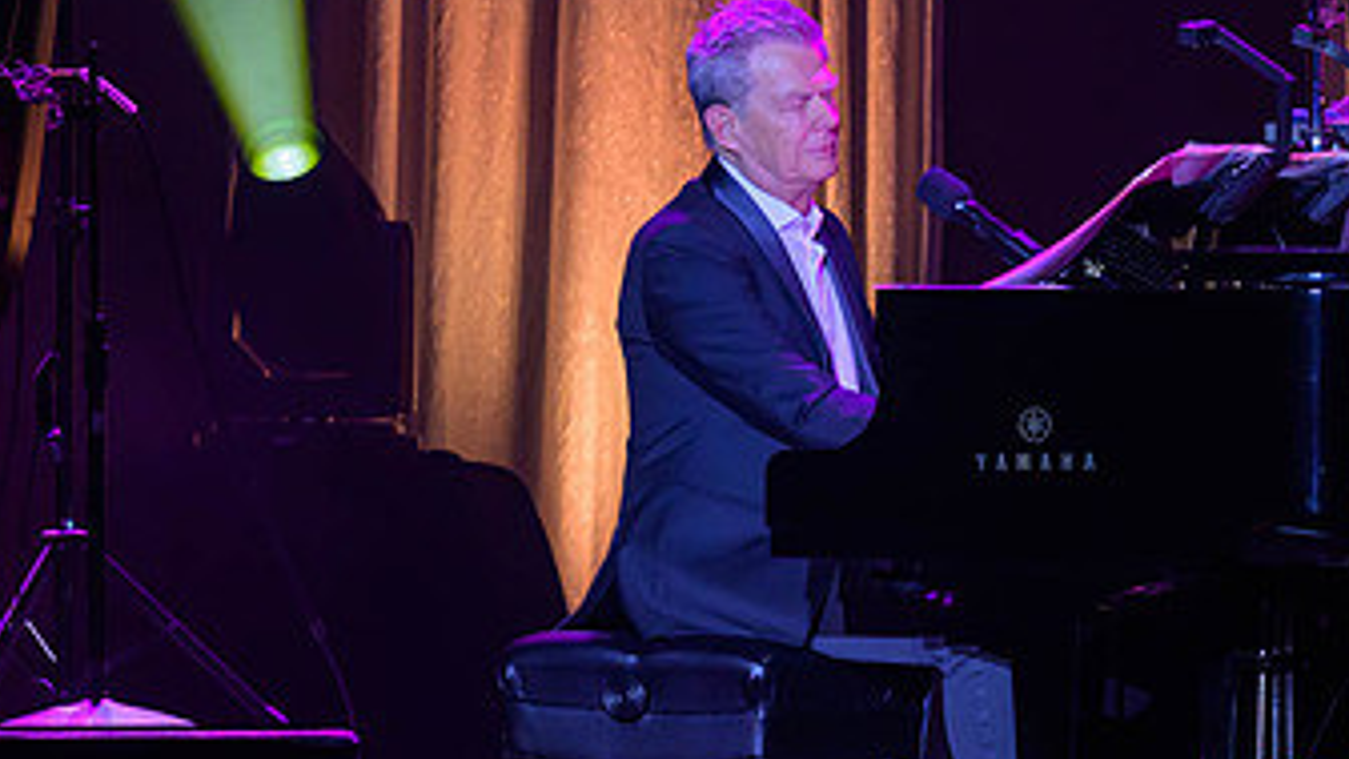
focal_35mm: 813
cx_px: 1132
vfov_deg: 1.5
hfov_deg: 2.7
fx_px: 29081
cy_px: 369
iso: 1250
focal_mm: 300
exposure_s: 1/250
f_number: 5
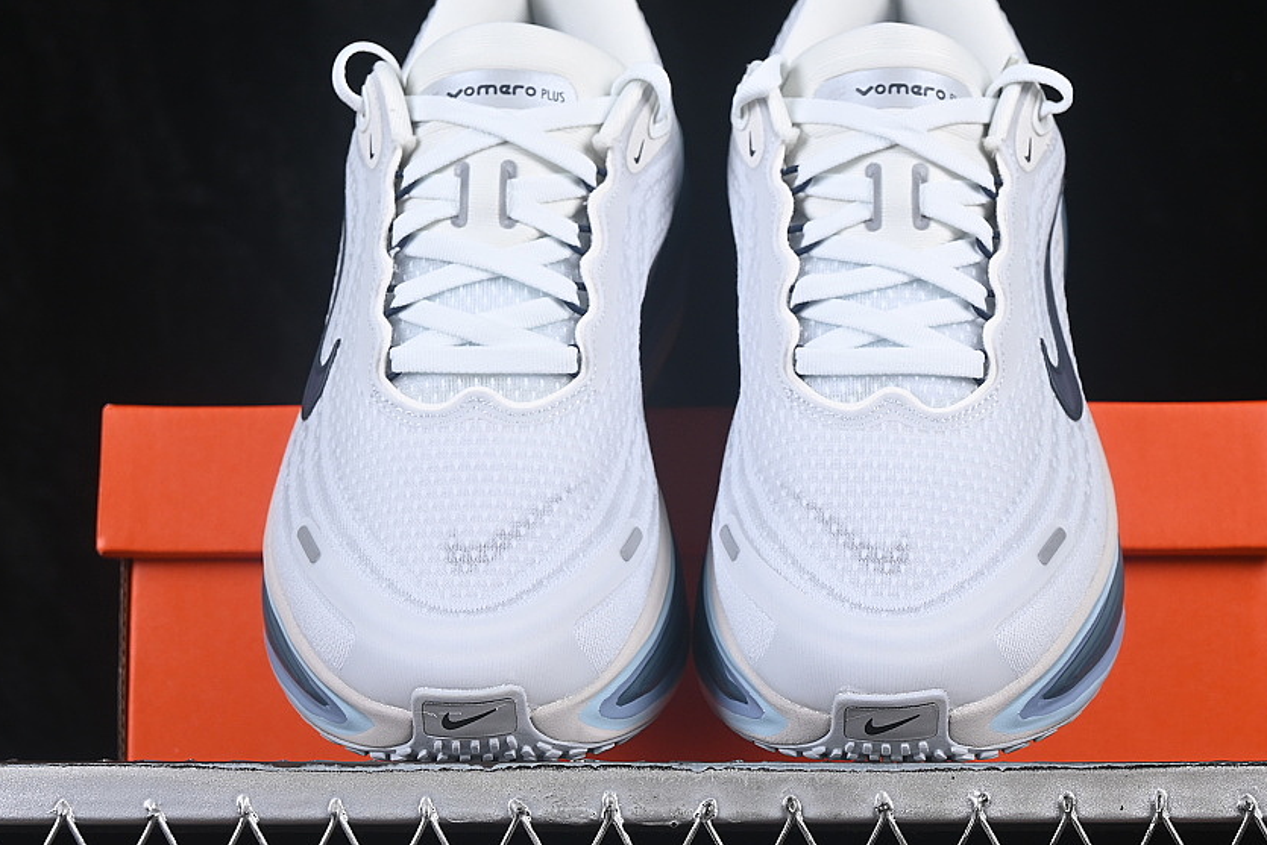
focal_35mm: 97
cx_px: 701
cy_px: 423
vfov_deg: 14.1
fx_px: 3414
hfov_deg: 21.0
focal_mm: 50
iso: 160
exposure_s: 1/80
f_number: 8
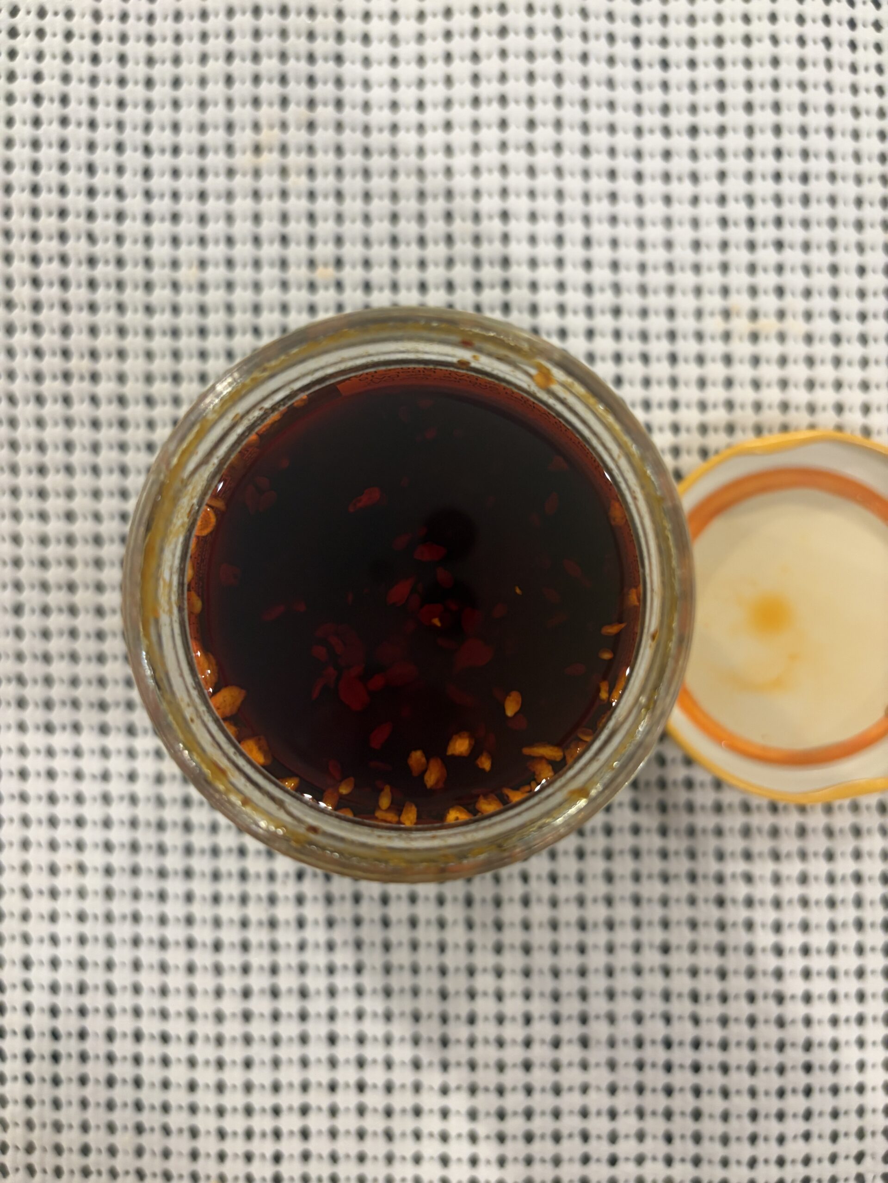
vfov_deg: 67.3
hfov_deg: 53.1
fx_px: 889
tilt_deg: -88.2
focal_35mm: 26
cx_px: 444
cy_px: 592
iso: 200
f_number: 1.6
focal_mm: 5.96
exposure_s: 1/60
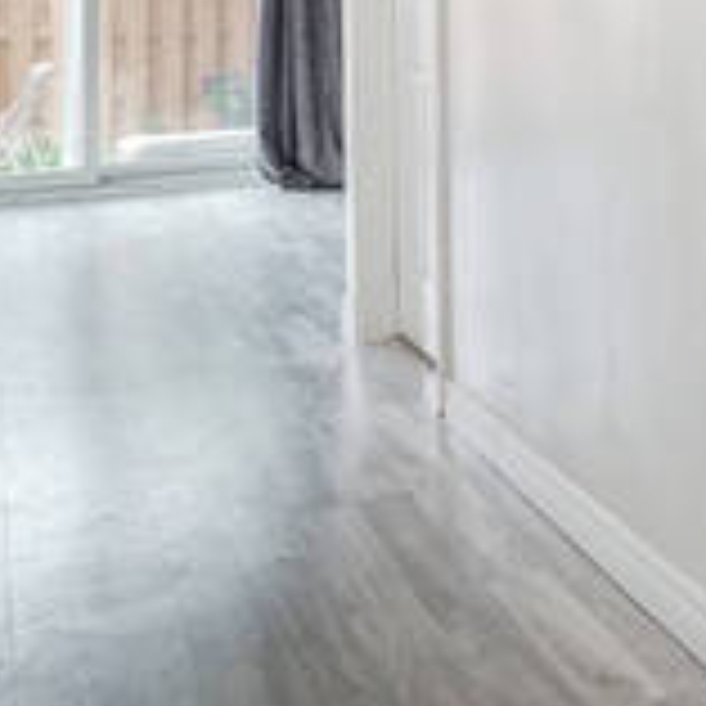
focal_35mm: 52
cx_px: 1277
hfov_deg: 21.3
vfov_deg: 30.6
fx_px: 1200
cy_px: 11
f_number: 7.1
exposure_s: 1/20
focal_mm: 10
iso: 1250
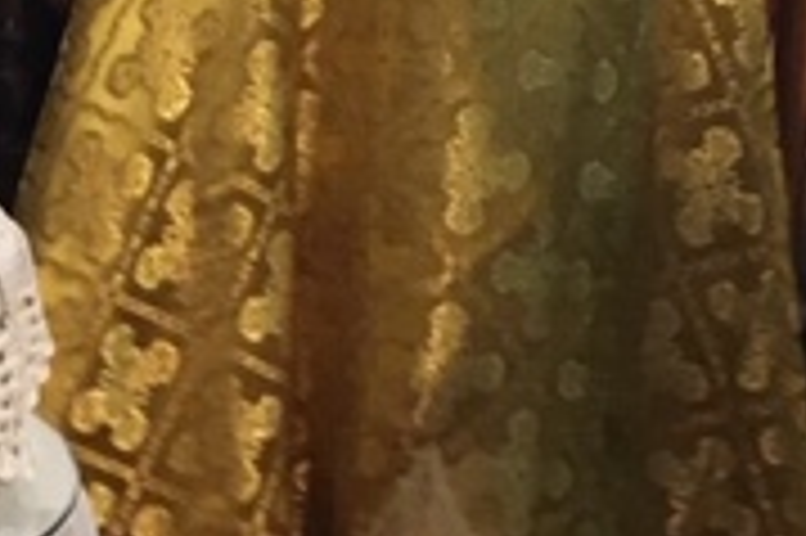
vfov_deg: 12.5
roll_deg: +0.6
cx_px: -630
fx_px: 2416
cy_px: -23
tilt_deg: -8.1
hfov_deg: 16.1
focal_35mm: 108
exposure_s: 1/17
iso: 250
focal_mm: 4.15
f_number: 2.2
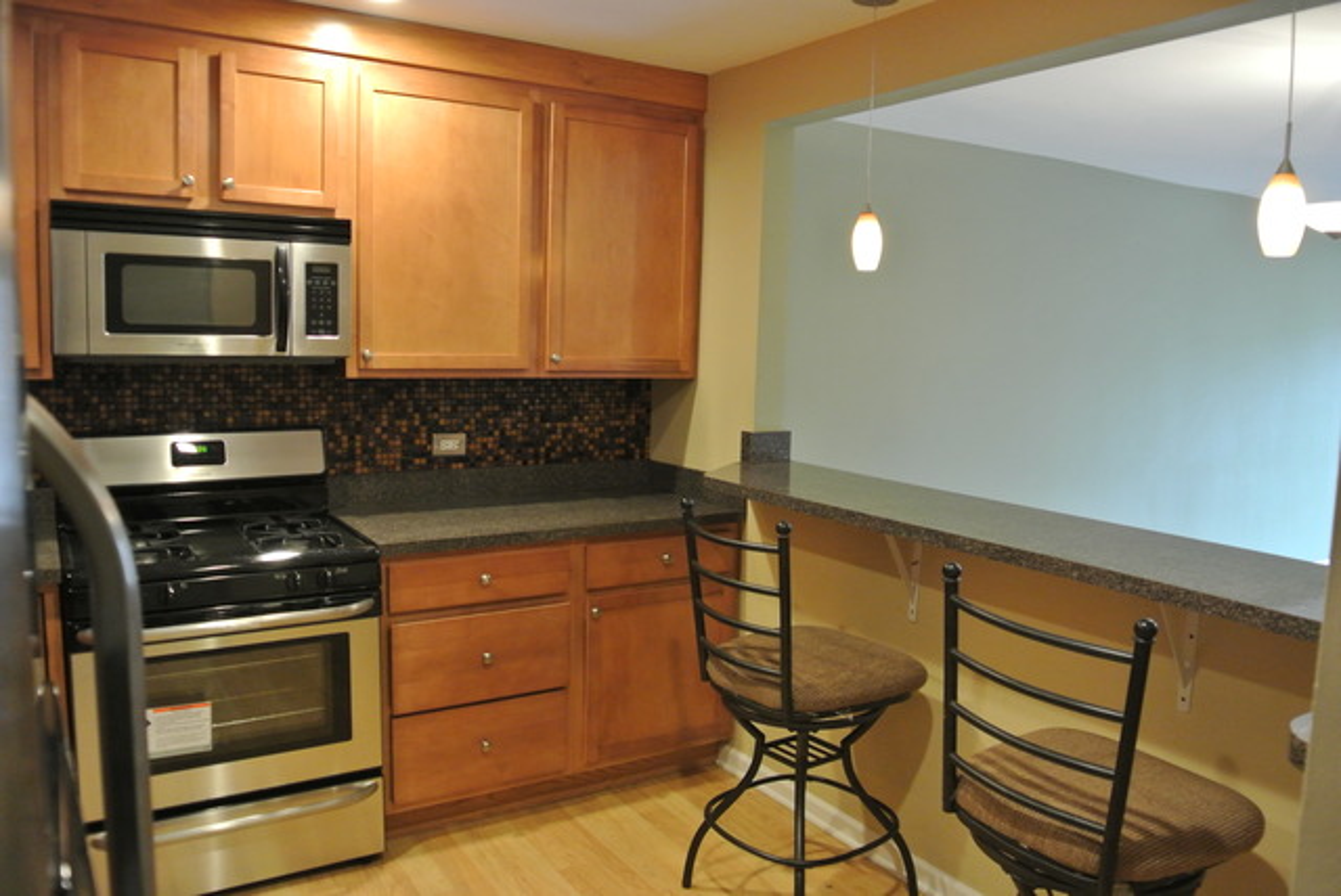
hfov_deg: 67.3
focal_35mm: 27
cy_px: 448
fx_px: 1007
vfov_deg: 48.0
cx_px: 670
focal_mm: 10
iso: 800
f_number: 3.5
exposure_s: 1/30
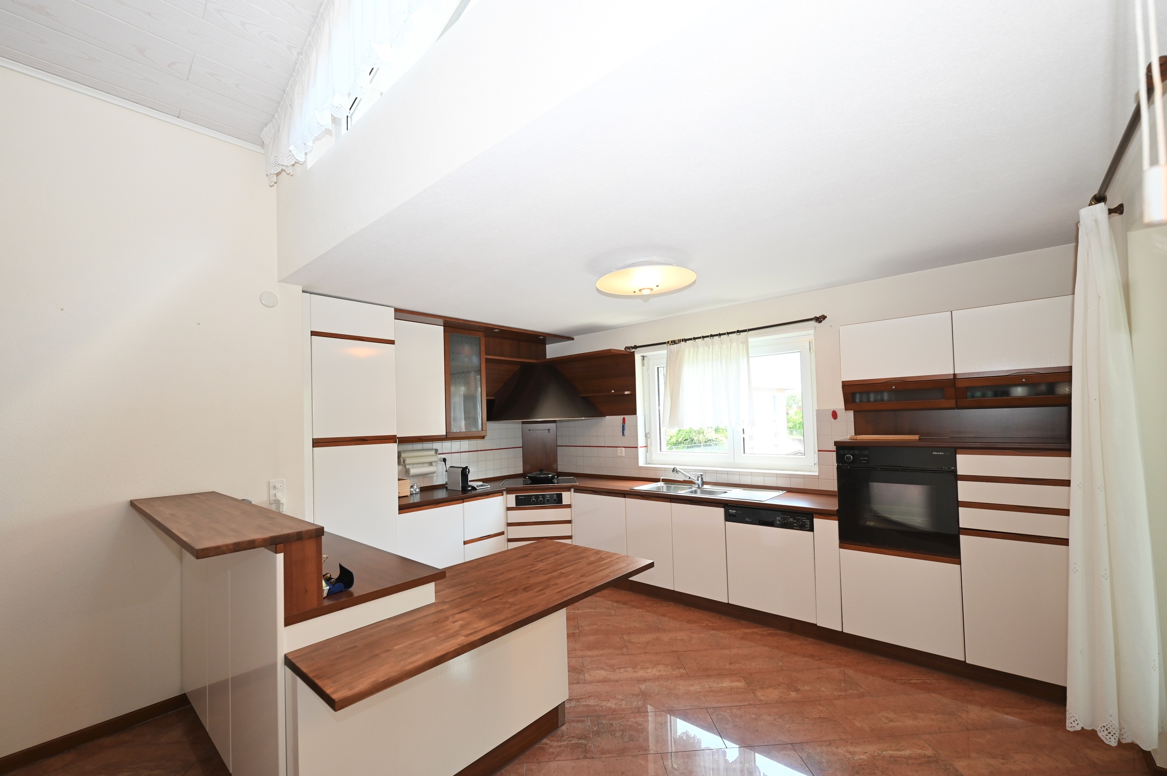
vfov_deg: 81.1
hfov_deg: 104.3
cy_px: 388
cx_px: 584
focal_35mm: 14
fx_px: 453
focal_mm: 14
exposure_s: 1/60
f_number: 4
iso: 220
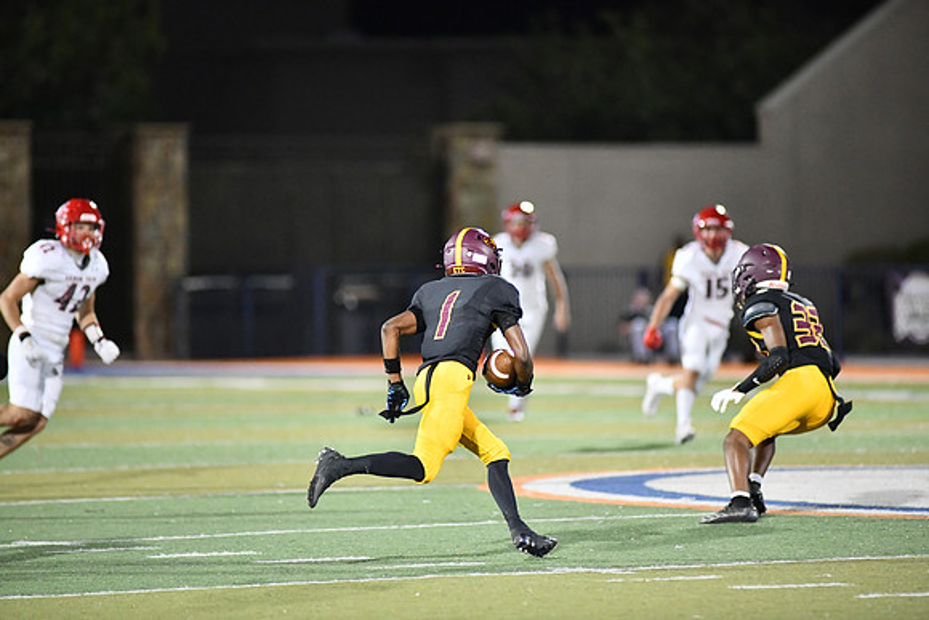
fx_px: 7743
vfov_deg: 4.6
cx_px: 464
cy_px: 310
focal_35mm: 300
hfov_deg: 6.9
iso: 6400
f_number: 2.8
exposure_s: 1/1000
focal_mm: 300
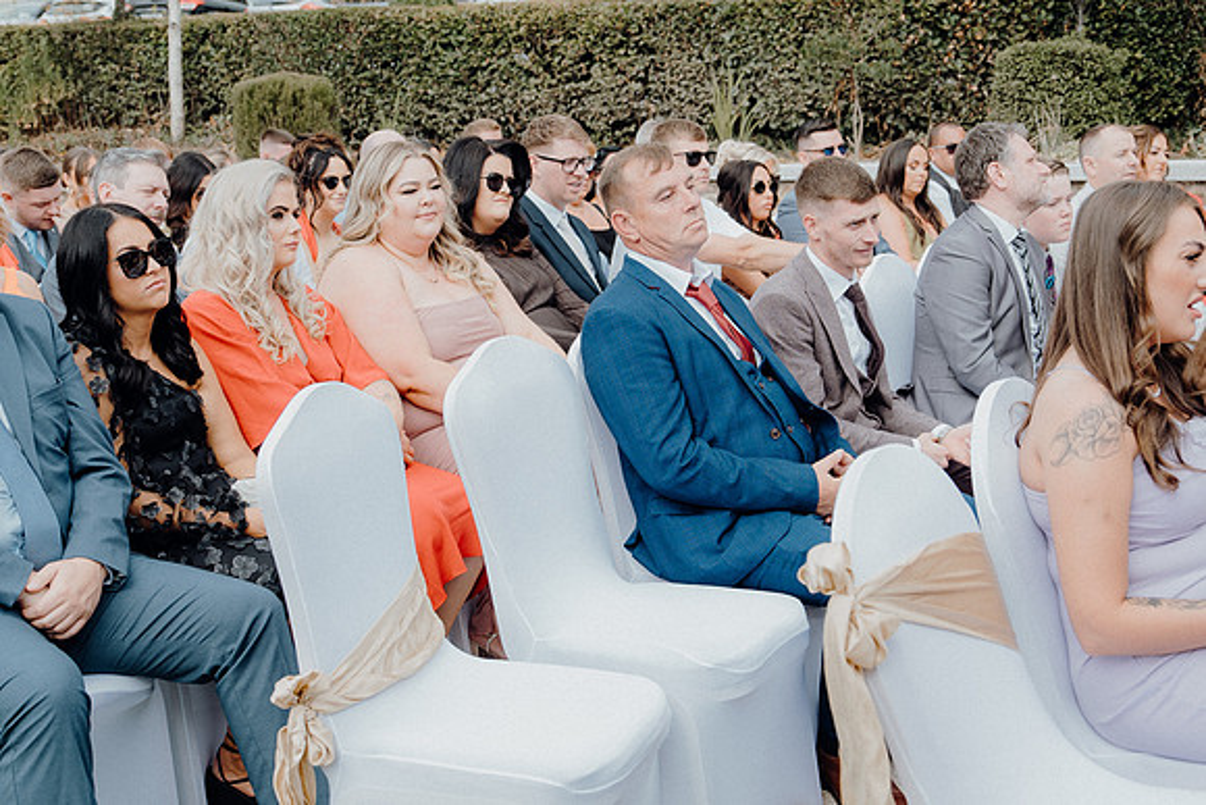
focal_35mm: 45
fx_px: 1508
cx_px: 603
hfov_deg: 43.6
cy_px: 402
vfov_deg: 29.9
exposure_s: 1/400
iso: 125
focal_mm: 30
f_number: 3.5
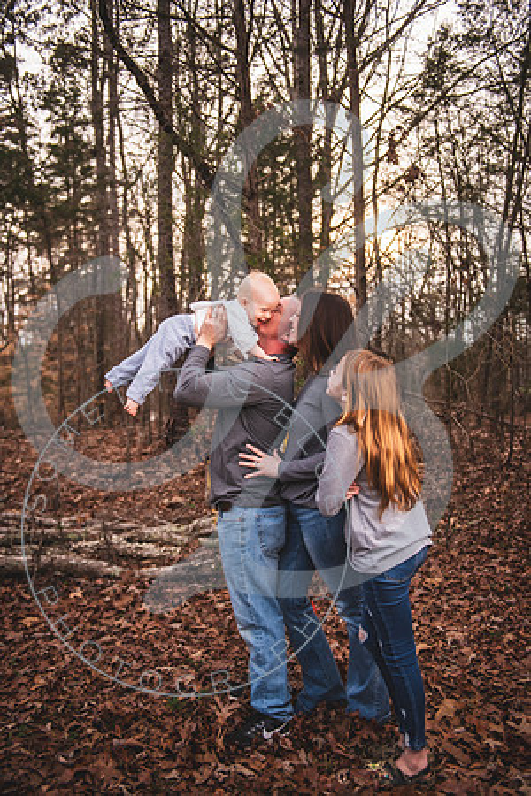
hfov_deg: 38.9
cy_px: 398
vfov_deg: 55.8
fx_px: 752
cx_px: 266
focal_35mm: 34
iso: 100
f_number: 2.8
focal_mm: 34
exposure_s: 1/250
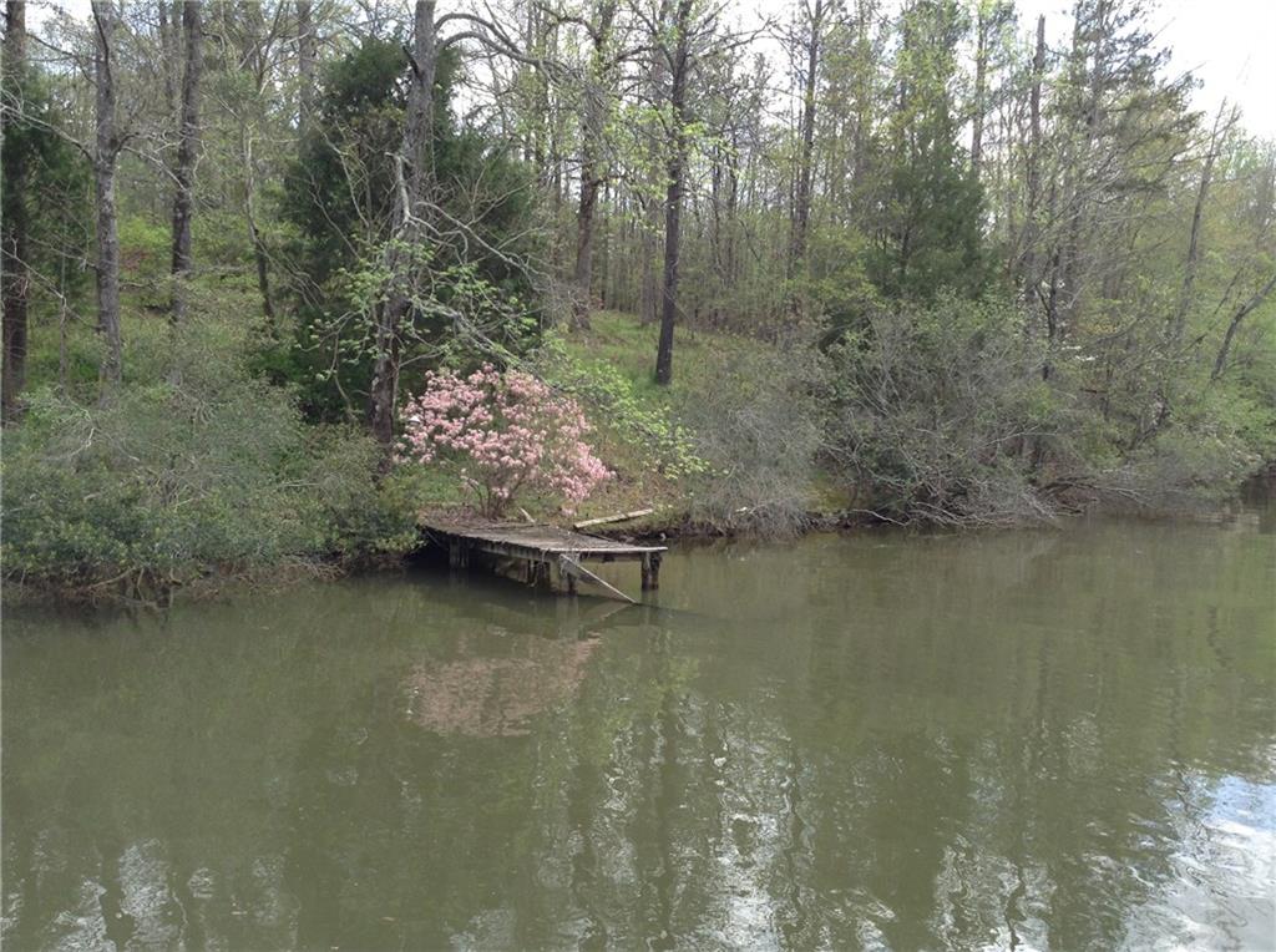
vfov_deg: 42.8
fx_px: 1214
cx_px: 638
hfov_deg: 55.4
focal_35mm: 33
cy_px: 476
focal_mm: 3.3
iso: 32
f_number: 2.4
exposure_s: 1/311
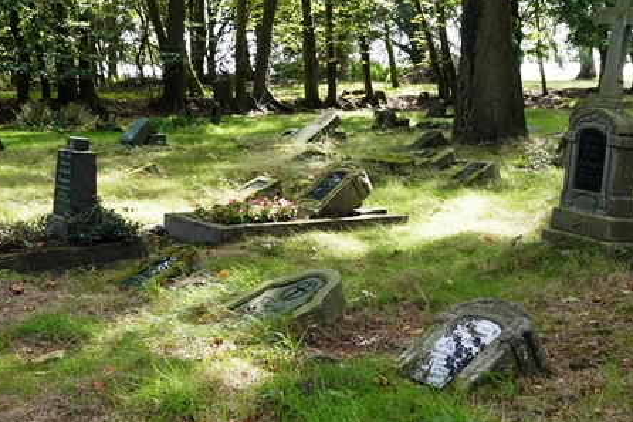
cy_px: 174
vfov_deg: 24.1
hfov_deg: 35.7
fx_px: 984
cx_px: 319
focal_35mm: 56
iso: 160
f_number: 8
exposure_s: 1/40
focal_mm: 14.16
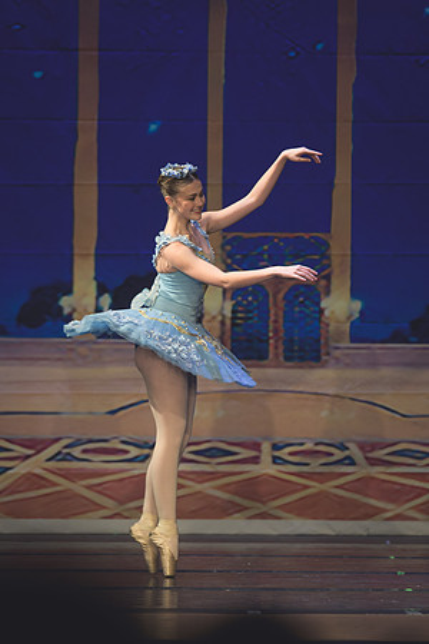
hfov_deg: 3.6
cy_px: 356
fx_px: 6836
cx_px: 189
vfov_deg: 5.4
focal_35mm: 382
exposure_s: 1/320
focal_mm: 200
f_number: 2.8
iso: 560
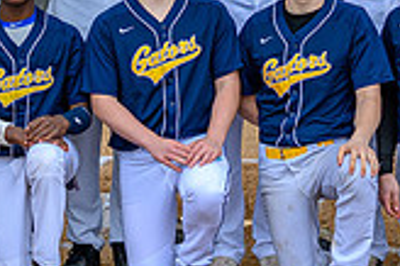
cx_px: 153
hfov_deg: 7.7
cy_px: -11
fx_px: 2986
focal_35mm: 269
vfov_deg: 5.1
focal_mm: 50
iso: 100
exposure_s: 1/320
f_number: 4
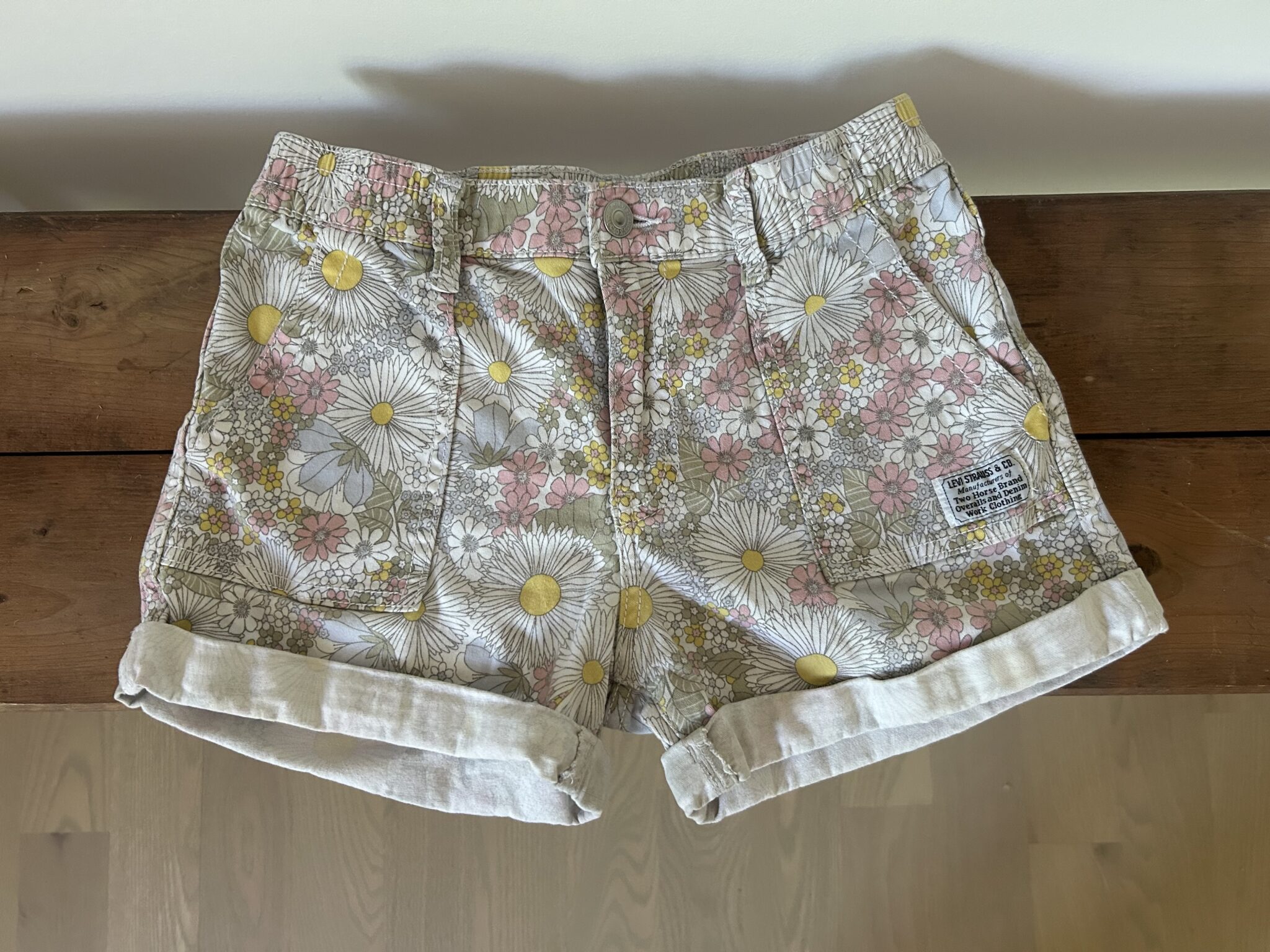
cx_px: 635
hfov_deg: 67.3
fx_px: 954
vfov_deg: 53.1
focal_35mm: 26
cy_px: 476
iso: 320
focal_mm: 5.7
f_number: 1.5
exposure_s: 1/60
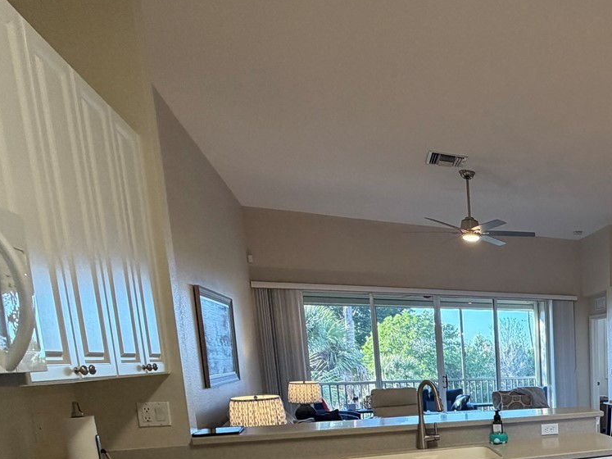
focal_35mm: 30
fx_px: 530
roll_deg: +0.8
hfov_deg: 47.4
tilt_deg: -8.6
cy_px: 429
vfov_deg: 42.2
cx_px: 639
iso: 200
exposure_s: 1/60
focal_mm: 2.22
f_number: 2.2
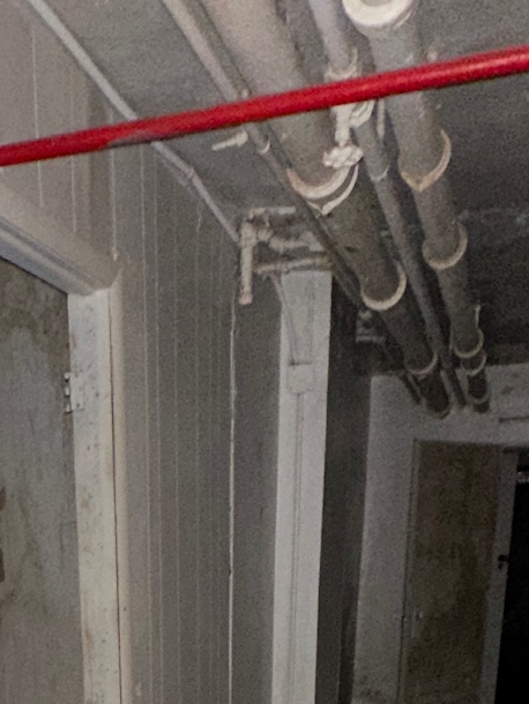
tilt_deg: -18.3
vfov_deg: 32.4
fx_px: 957
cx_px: 112
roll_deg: +1.5
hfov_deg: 30.2
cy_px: 872
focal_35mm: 47
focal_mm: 2.22
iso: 400
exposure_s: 1/16
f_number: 2.2
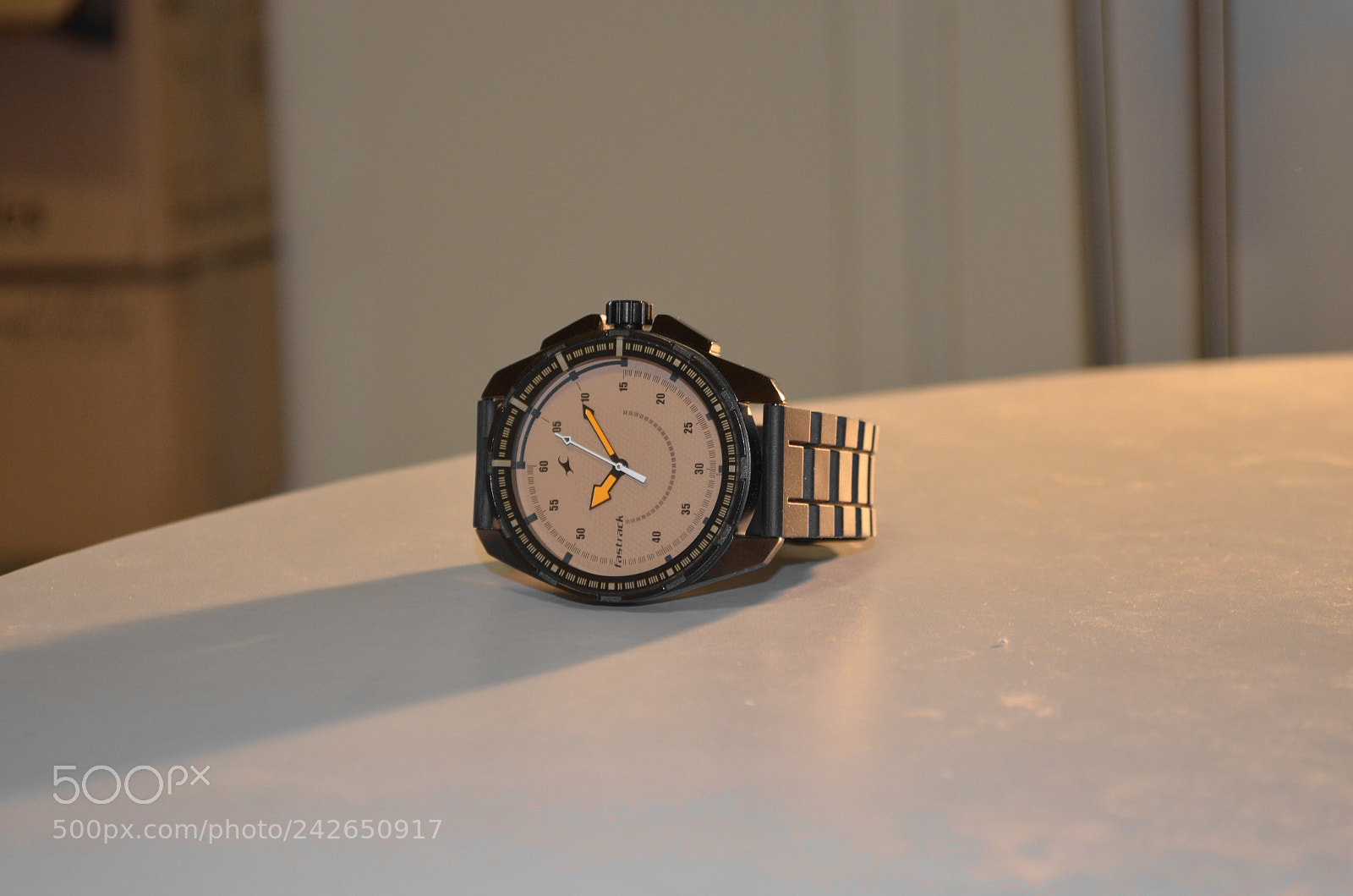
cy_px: 448
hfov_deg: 24.7
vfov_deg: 16.5
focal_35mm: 82
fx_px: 3094
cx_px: 676
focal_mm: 55
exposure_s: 1/15
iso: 640
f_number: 5.6
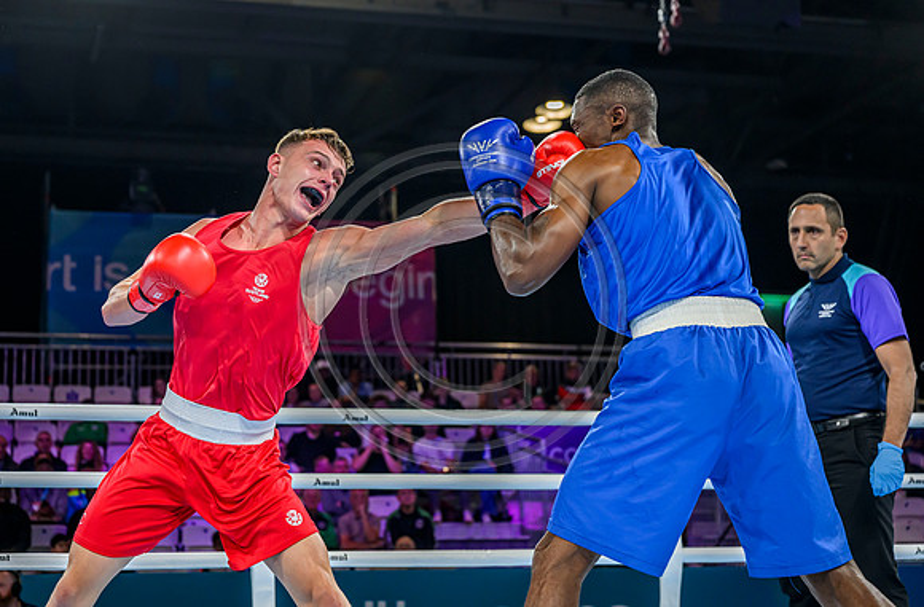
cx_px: 380
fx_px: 1573
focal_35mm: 62
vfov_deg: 21.8
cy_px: 244
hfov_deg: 32.7
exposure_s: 1/1600
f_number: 3.2
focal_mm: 52
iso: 2000
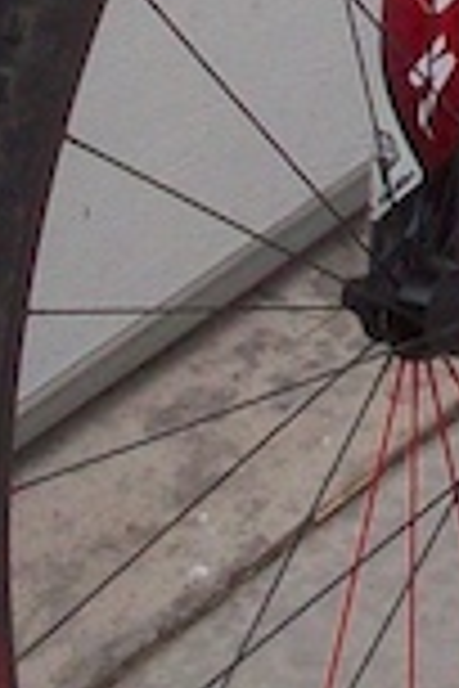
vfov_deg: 7.8
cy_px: -315
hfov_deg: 5.3
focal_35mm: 258
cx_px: 801
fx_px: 4934
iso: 80
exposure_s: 1/532
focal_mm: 6.2
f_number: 2.8
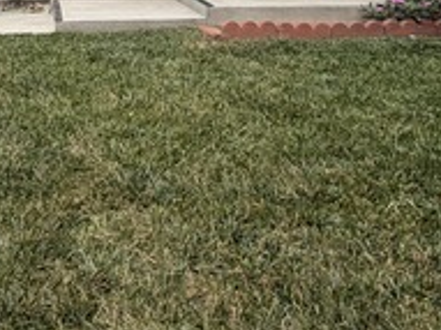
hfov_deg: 37.3
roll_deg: +0.3
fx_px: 624
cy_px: -85
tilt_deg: +0.9
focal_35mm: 49
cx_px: 75
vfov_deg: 25.9
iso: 25
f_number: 2.2
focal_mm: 2.22
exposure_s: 1/770
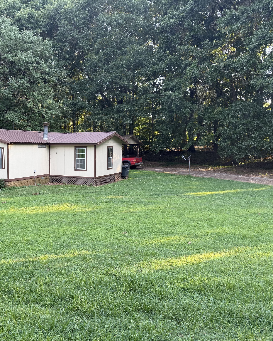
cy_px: 171
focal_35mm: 32
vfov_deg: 55.7
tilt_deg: -5.0
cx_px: 68
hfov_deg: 44.3
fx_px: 323
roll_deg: +0.1
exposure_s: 1/124
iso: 50
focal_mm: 6.76
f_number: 1.78
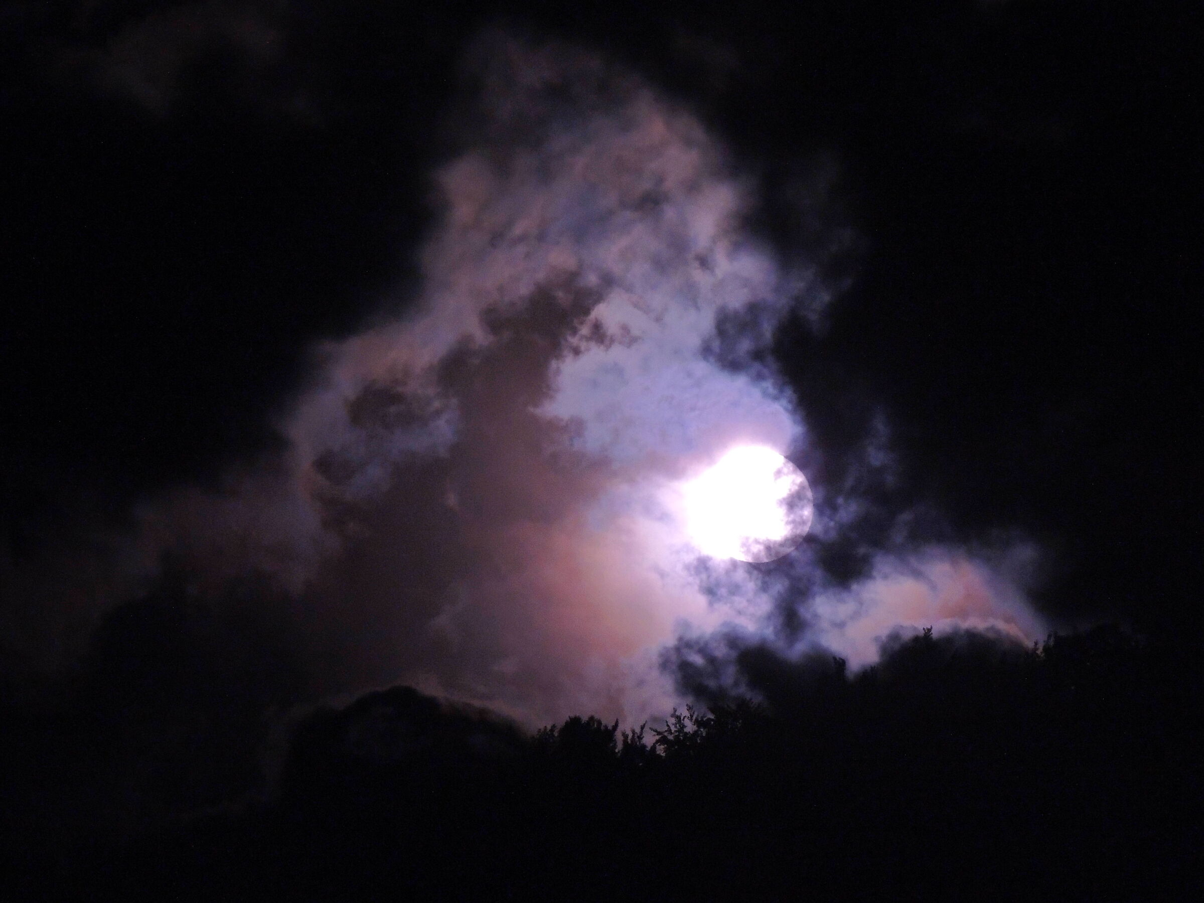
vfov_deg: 4.2
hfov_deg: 5.7
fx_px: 12174
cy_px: 452
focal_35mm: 350
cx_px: 602
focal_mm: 62.4
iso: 800
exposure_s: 1/15
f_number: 4.8
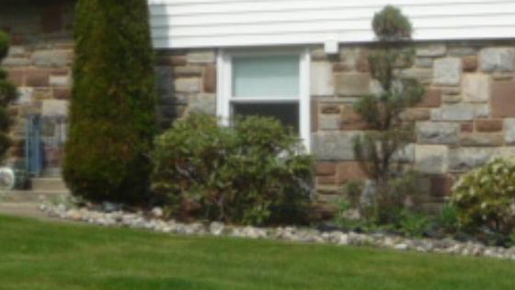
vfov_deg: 8.7
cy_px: 66
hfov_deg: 15.3
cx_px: 353
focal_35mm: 140
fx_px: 1912
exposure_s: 1/320
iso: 100
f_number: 8
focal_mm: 5
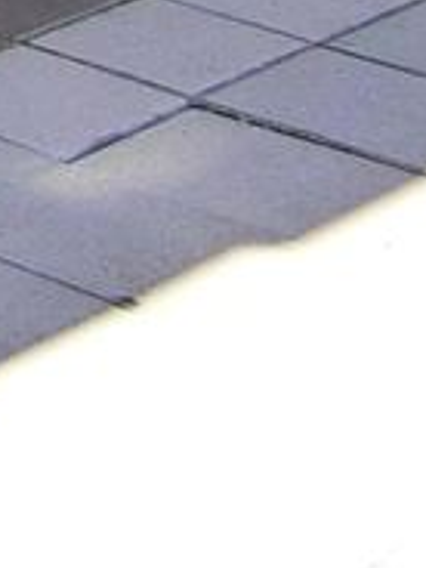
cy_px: -1130
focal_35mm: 165
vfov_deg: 9.4
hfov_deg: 5.9
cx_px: -1769
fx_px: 2707
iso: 80
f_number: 2.7
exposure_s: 1/250
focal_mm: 4.06
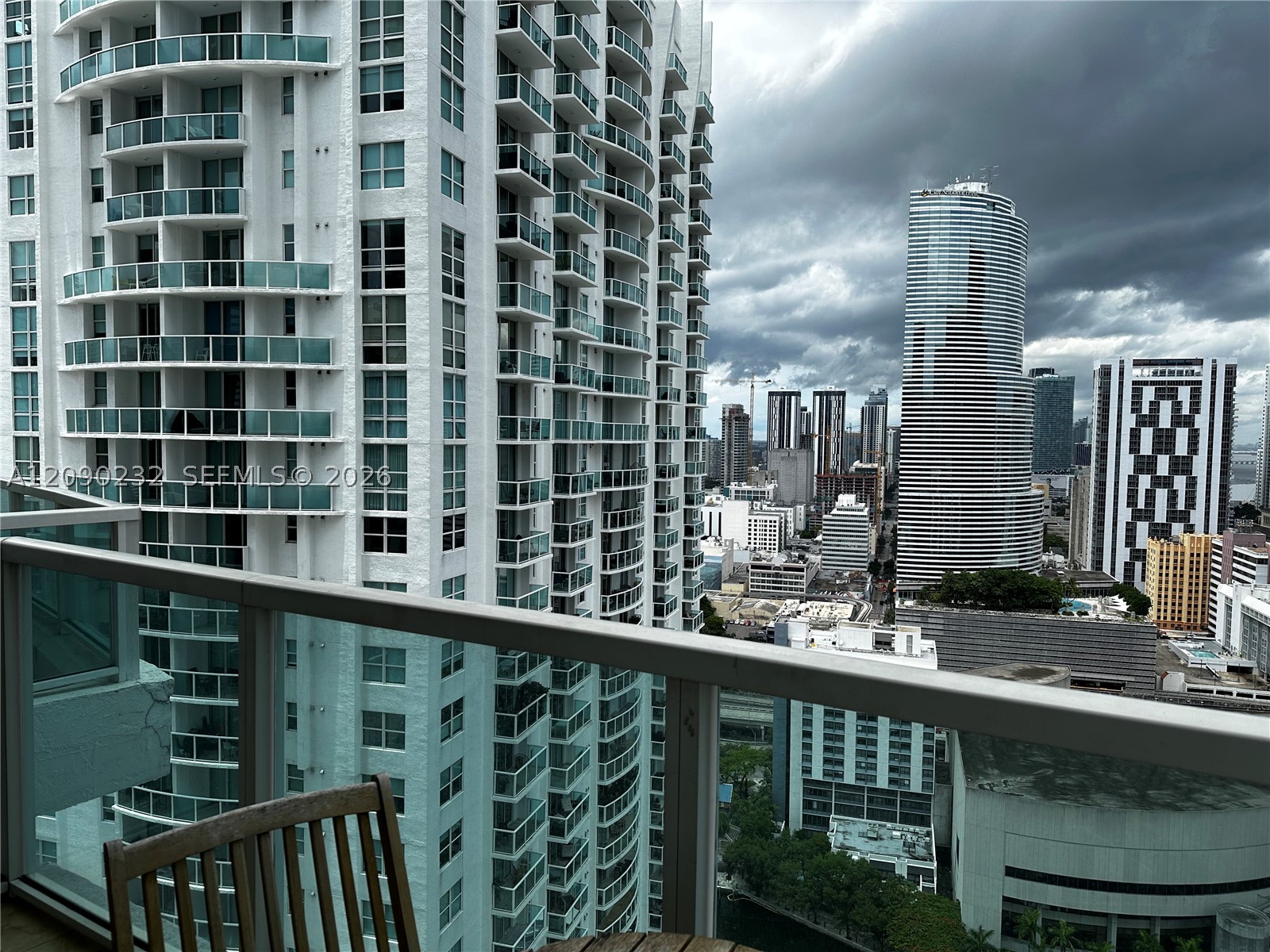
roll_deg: -1.2
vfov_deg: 56.8
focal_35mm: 24
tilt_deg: -3.0
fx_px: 881
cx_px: 635
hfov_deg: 71.6
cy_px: 476
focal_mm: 6.86
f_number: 1.78
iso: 80
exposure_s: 1/3597
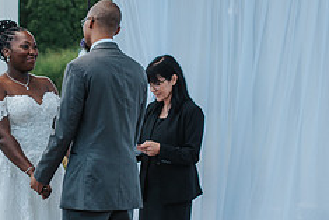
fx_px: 1189
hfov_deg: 15.6
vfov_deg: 10.6
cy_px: 89
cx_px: 63
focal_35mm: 130
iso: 200
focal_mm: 50
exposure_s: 1/2000
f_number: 2.5
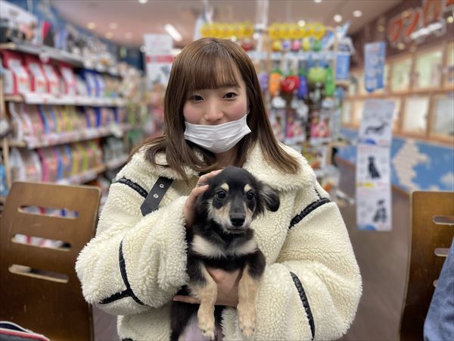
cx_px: 227
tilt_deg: -10.8
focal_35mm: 26
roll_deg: -0.8
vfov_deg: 53.1
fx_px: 341
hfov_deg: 67.3
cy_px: 170
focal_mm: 4.2
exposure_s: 1/60
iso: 80
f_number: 1.6
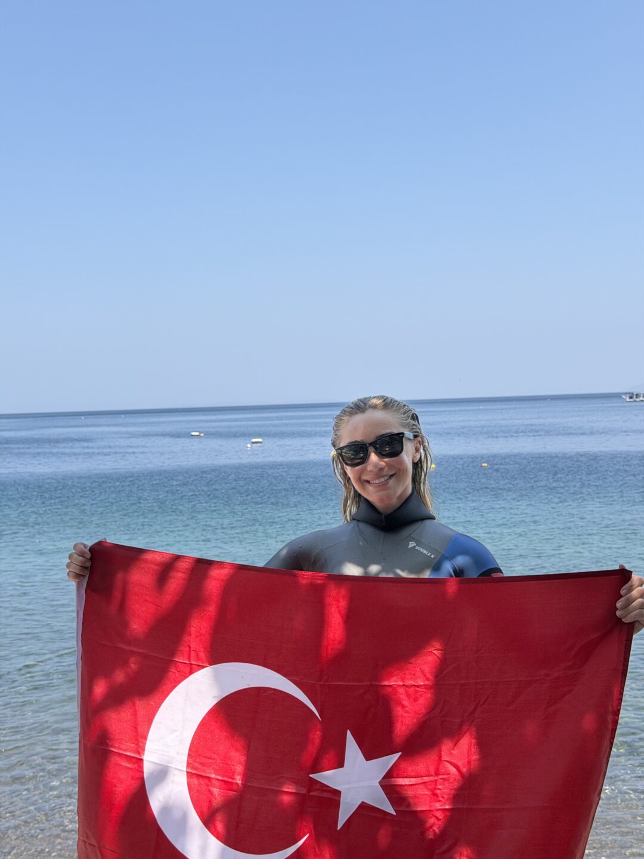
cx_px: 322
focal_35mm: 48
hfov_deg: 30.3
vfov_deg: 39.7
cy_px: 430
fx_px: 1191
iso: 64
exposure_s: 1/2762
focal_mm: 6.76
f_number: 1.78
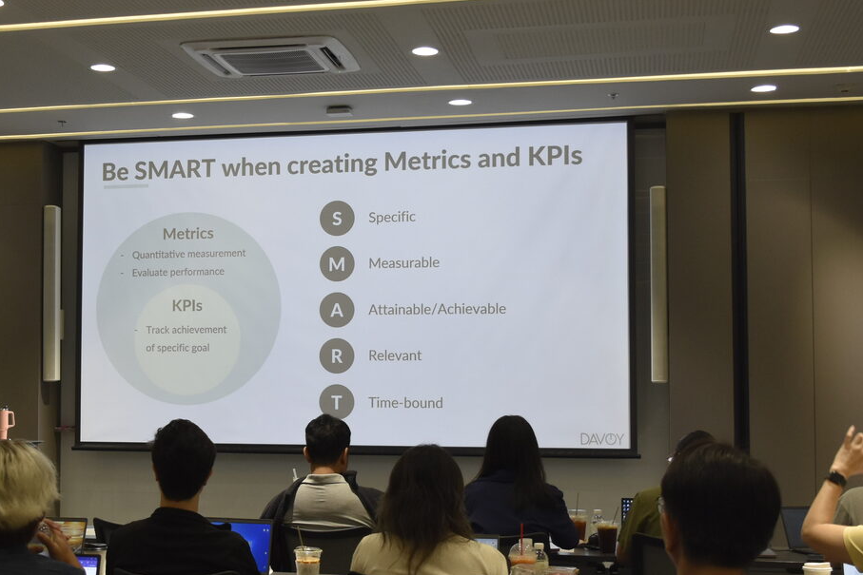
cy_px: 324
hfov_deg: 32.5
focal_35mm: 61
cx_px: 255
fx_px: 1460
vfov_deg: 22.3
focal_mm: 23
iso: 800
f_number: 4.5
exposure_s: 1/80
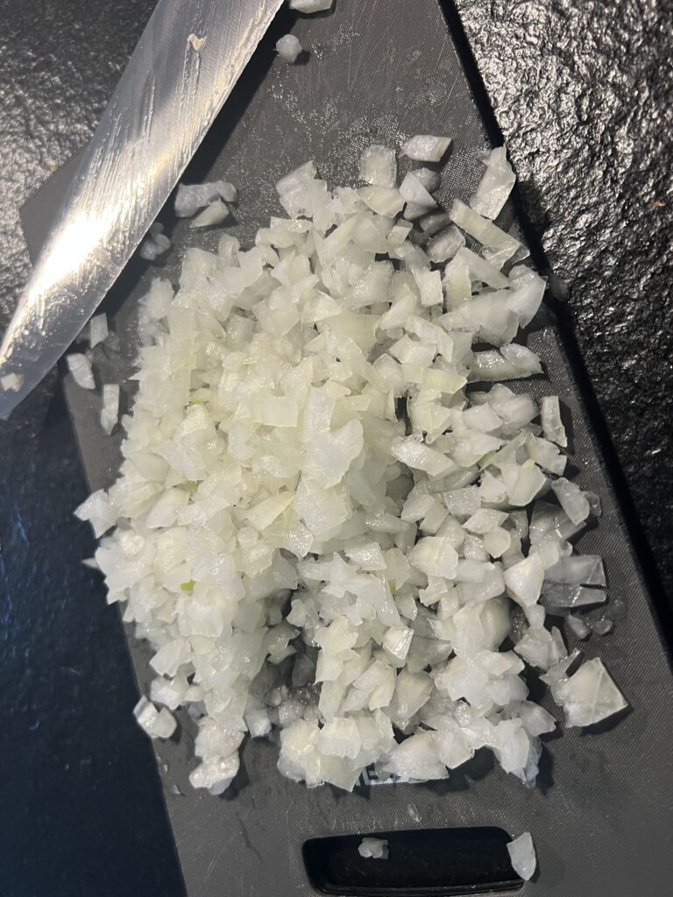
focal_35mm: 26
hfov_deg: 53.1
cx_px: 336
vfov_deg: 67.3
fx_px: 674
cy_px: 448
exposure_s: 1/50
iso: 100
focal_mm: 5.7
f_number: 1.5
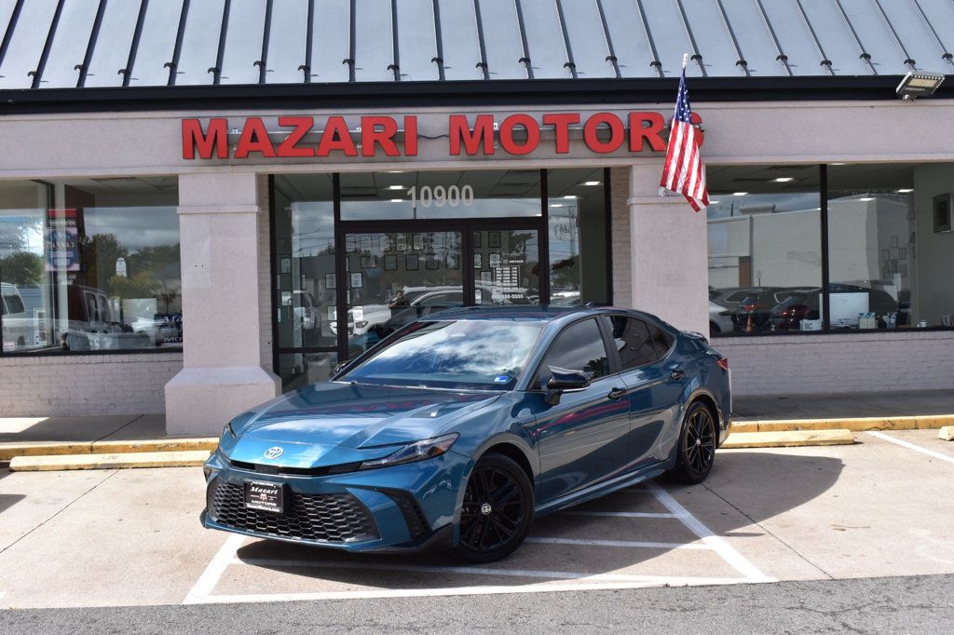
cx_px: 477
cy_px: 318
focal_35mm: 45
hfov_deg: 43.6
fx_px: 1192
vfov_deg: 29.8
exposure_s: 1/320
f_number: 10
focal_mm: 30
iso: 400
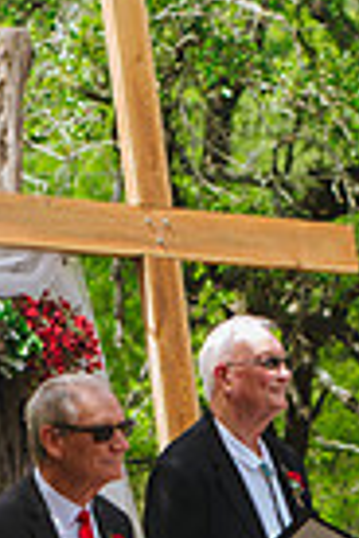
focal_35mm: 228
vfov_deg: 8.9
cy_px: 600
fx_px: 3410
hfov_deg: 6.0
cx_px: 507
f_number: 2.8
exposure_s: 1/250
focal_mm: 70
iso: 31
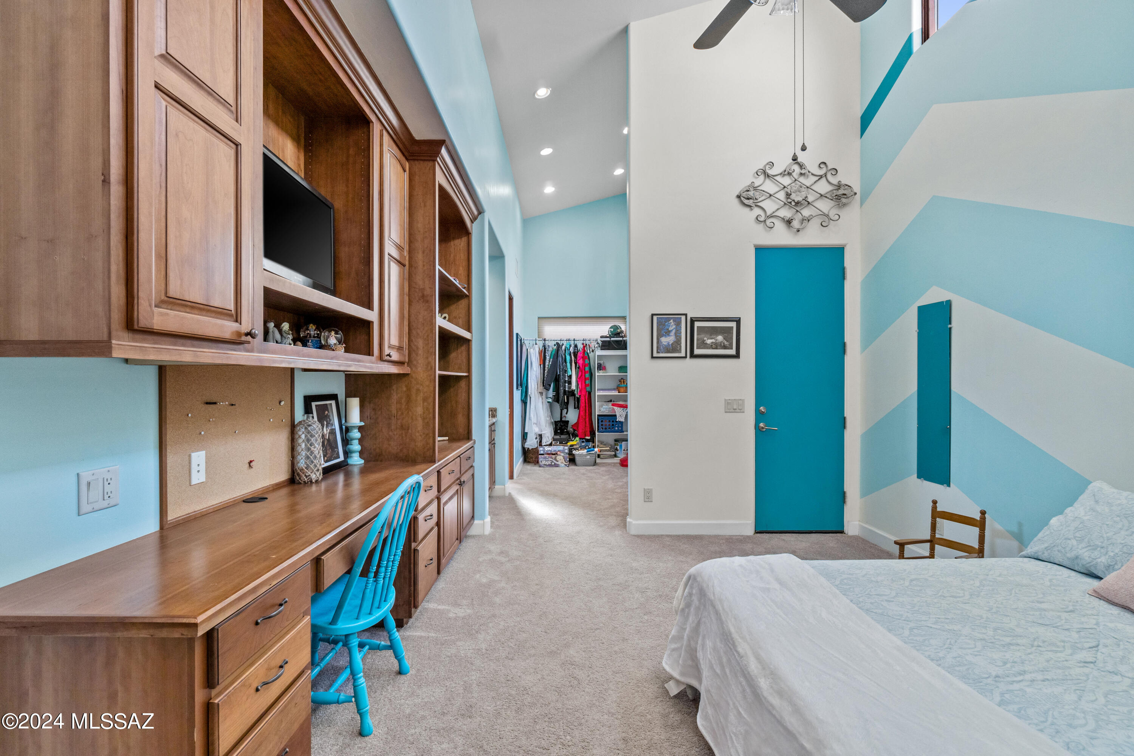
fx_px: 472
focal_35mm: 15
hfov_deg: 100.4
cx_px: 567
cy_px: 378
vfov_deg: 77.3
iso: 400
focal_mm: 10
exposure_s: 1/6
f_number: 8
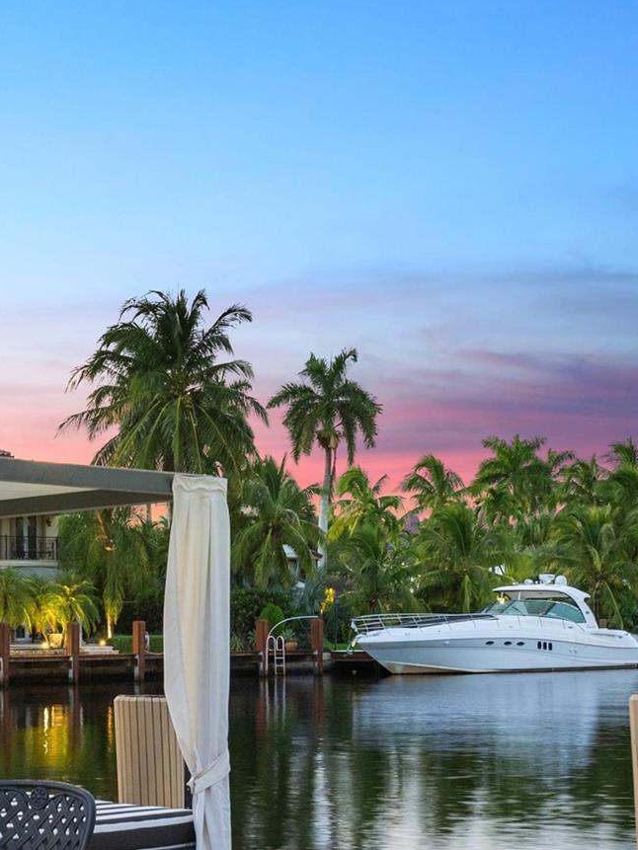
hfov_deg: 22.2
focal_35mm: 64
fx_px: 1572
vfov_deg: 29.8
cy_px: 624
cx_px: 15
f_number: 7.1
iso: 400
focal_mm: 19
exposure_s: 1/1.25
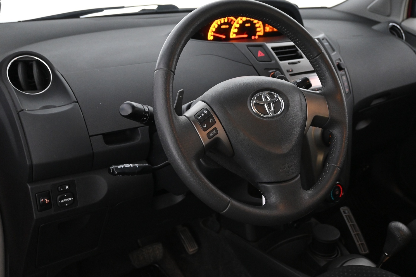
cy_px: 135
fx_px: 434
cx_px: 223
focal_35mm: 38
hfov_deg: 51.2
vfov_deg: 35.4
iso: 2800
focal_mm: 23
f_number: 4.2
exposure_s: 1/40
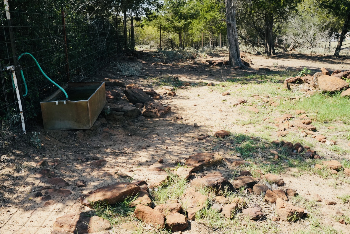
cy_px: 117
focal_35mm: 33
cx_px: 175
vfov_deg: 40.3
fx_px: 319
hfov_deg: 57.5
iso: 2000
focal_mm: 32.8
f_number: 8
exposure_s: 1/2000
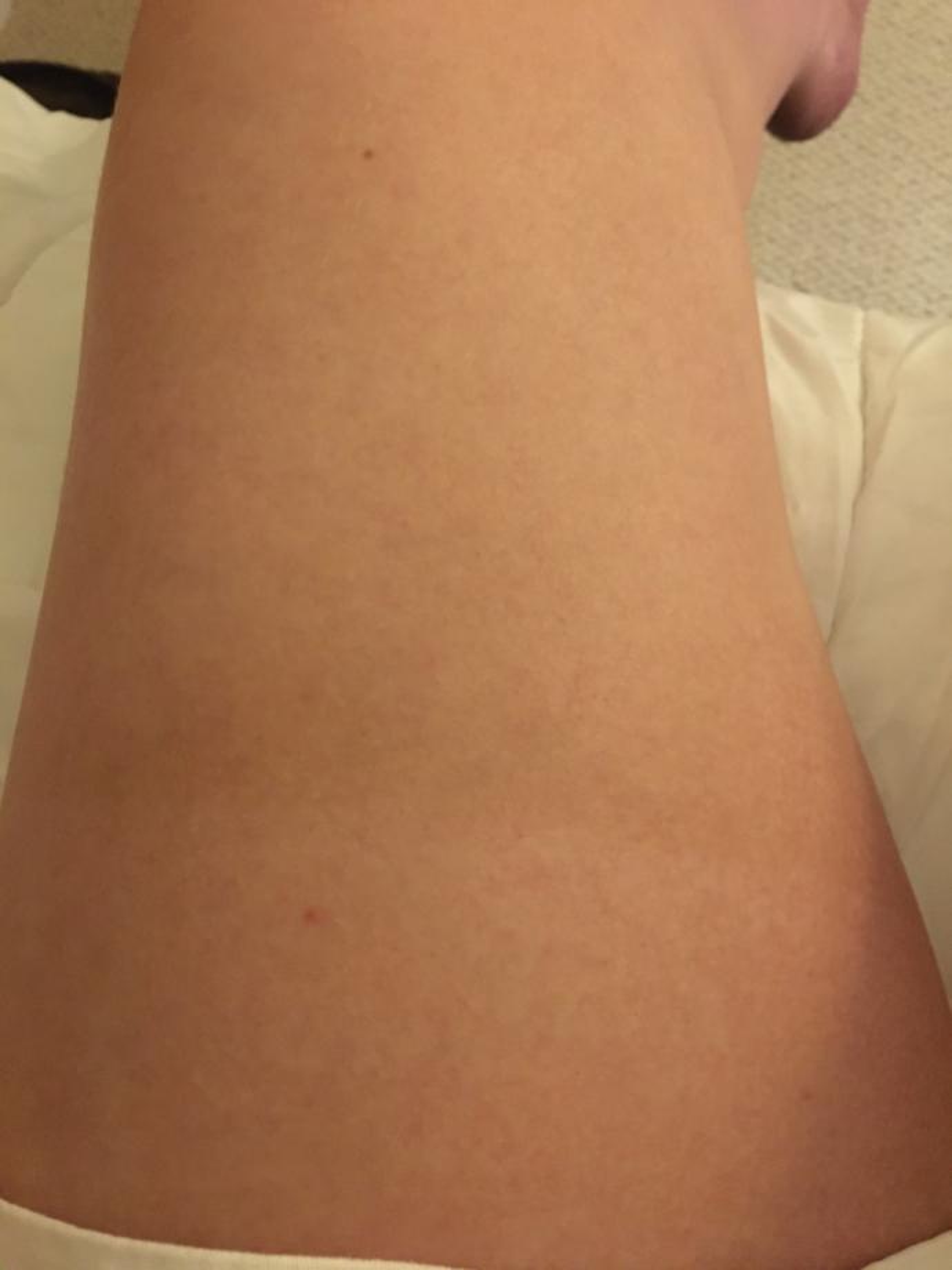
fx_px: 1063
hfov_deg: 48.2
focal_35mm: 29
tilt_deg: -65.7
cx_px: 476
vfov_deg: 61.7
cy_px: 635
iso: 400
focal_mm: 4.15
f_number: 2.2
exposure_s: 1/15
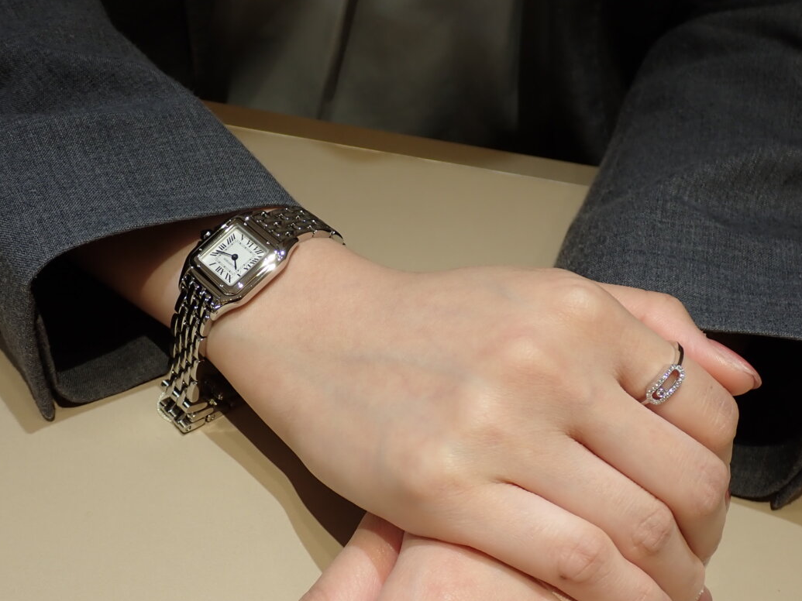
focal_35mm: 51
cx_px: 391
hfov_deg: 37.5
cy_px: 313
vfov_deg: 28.6
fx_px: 1181
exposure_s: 1/100
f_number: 2.9
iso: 100
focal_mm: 7.84
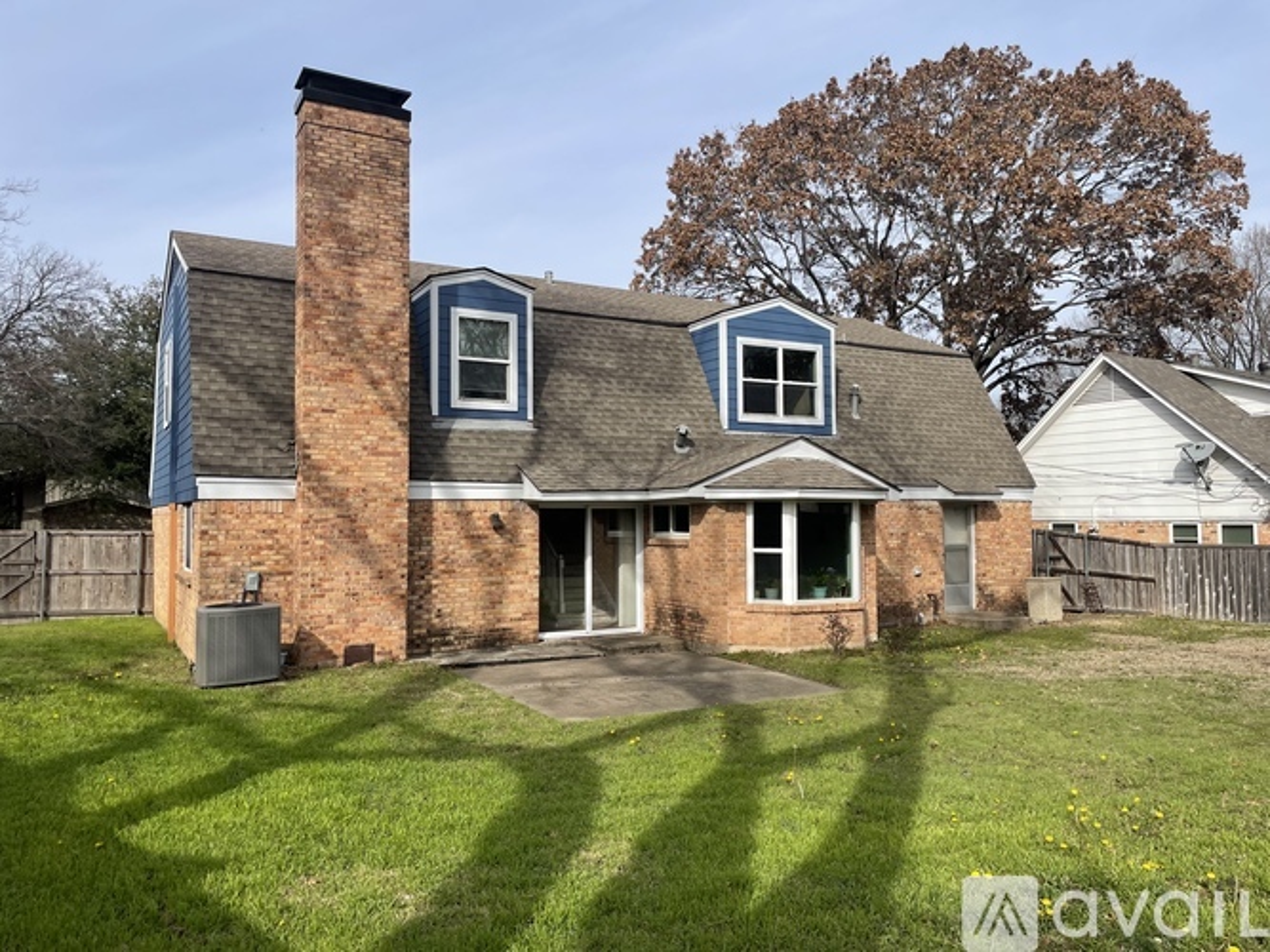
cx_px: 635
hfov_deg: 67.3
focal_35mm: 26
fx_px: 954
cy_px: 476
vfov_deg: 53.0
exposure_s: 1/2882
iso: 32
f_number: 1.6
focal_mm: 4.2
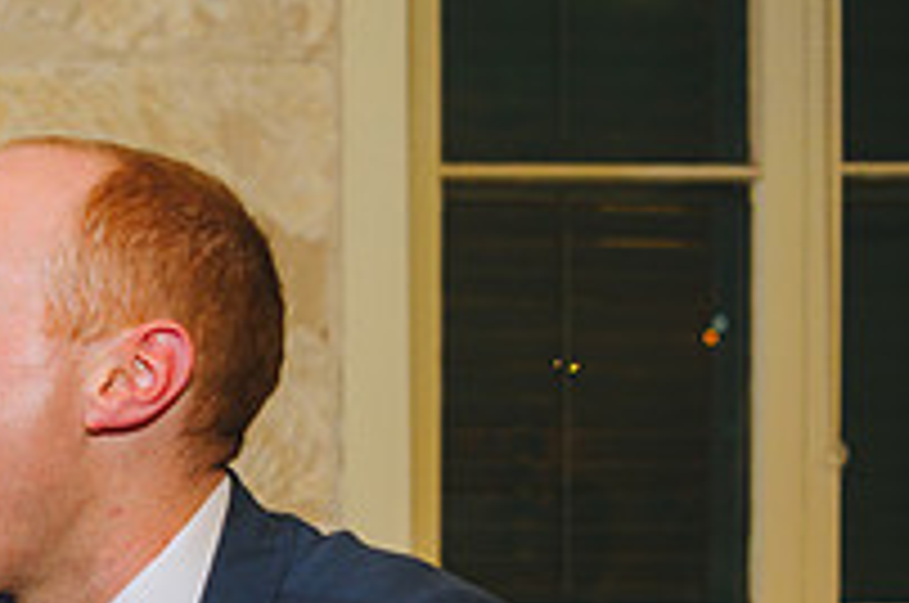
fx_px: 2370
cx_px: -288
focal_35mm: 94
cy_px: 688
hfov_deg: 19.9
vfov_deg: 14.1
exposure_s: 1/80
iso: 2000
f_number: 2.8
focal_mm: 30
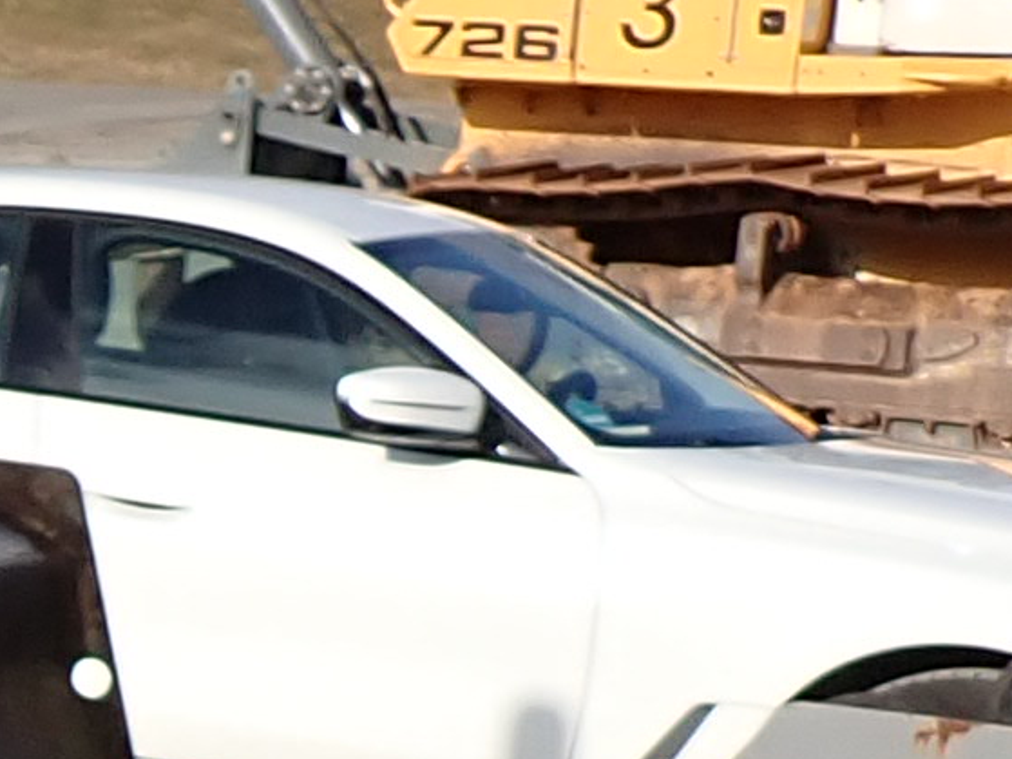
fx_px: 5232
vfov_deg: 8.2
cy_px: 877
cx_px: -1716
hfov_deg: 9.4
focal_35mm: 179
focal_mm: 4.5
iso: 100
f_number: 8
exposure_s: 1/200
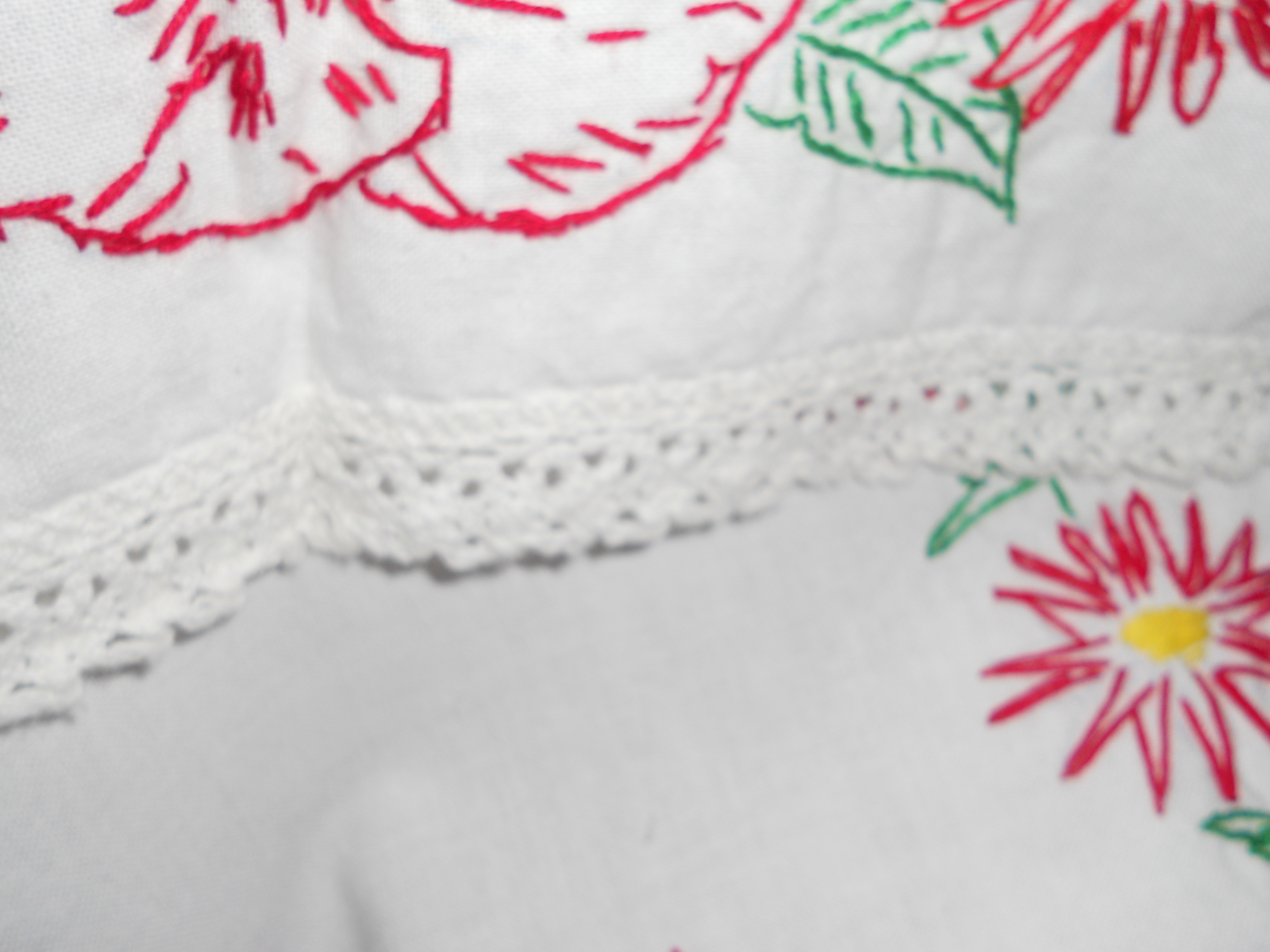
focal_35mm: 32
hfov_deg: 56.8
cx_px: 635
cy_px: 476
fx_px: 1174
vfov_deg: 44.2
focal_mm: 5.8
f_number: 8.8
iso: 80
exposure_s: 1/25
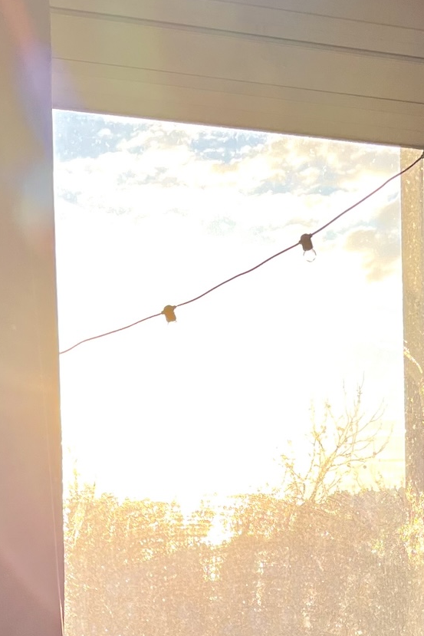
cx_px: 377
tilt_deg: -15.0
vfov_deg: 20.3
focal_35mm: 87
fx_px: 1536
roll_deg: +1.6
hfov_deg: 15.5
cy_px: 936
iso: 50
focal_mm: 5.1
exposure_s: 1/639
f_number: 1.6
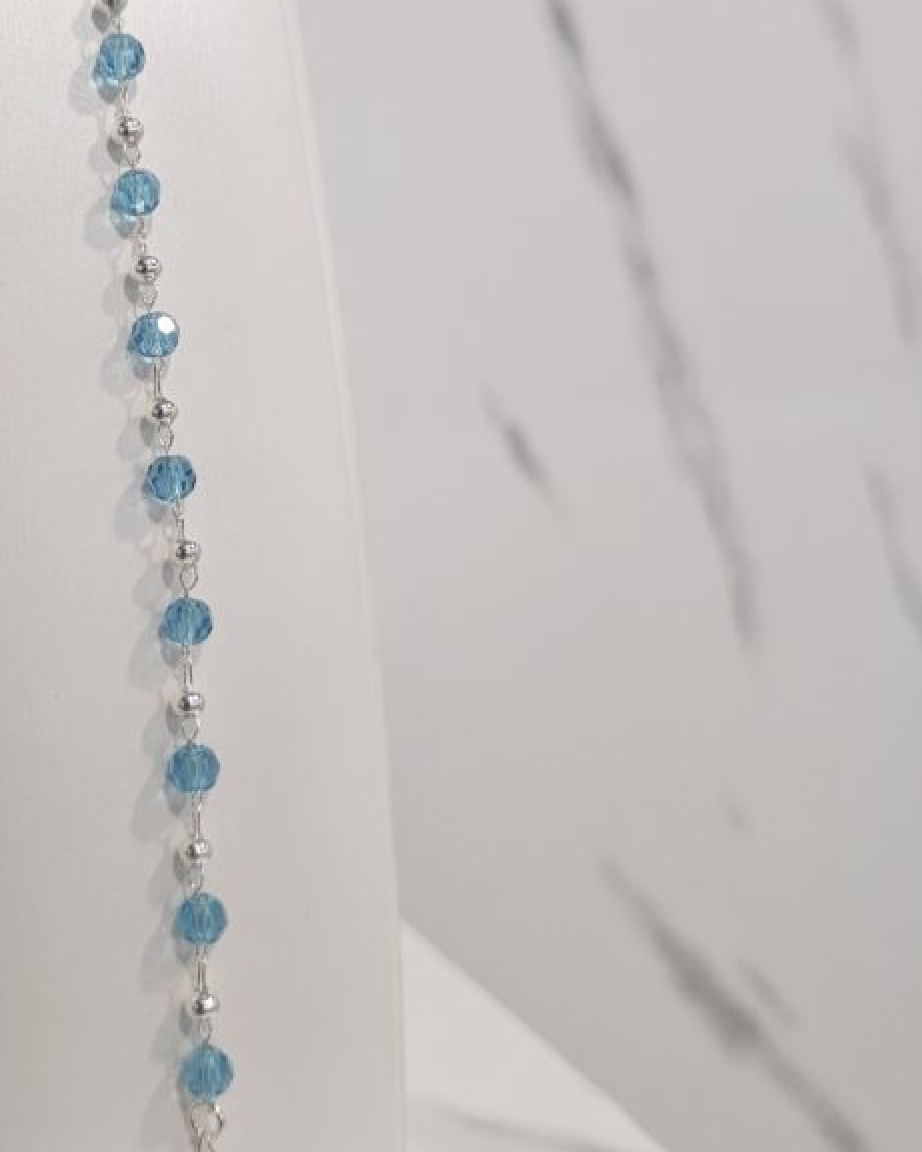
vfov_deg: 45.1
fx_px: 1364
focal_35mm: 40
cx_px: 176
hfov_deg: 36.0
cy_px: 387
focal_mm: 5.4
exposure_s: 1/100
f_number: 1.8
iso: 160
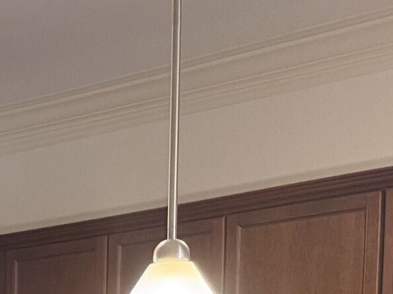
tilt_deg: -5.1
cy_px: 569
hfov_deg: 12.3
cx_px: -581
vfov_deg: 11.0
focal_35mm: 124
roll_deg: +0.5
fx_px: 1408
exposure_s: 1/60
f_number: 1.78
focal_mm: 6.76
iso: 320
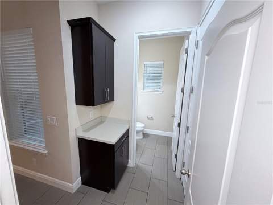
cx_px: 136
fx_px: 110
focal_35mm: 14
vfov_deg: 85.7
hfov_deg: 102.1
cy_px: 102
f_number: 2.2
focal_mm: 2.22
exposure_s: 1/120
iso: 250
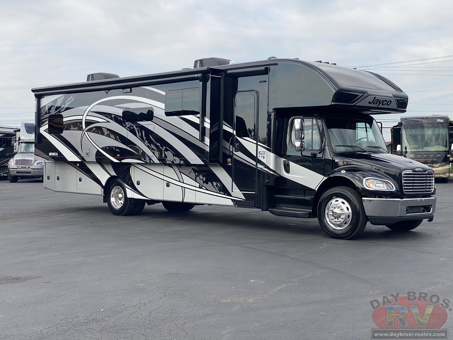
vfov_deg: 28.0
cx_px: 226
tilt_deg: -0.8
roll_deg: +1.5
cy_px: 170
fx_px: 680
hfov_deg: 36.8
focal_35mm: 52
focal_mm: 6
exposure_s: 1/1020
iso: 20
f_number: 2
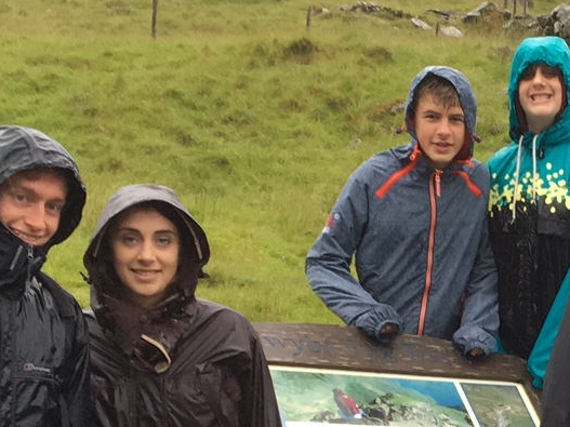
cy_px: 423
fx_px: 1827
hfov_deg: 17.0
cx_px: 659
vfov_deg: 13.2
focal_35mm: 111
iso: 40
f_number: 2.2
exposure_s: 1/100
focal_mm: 4.15
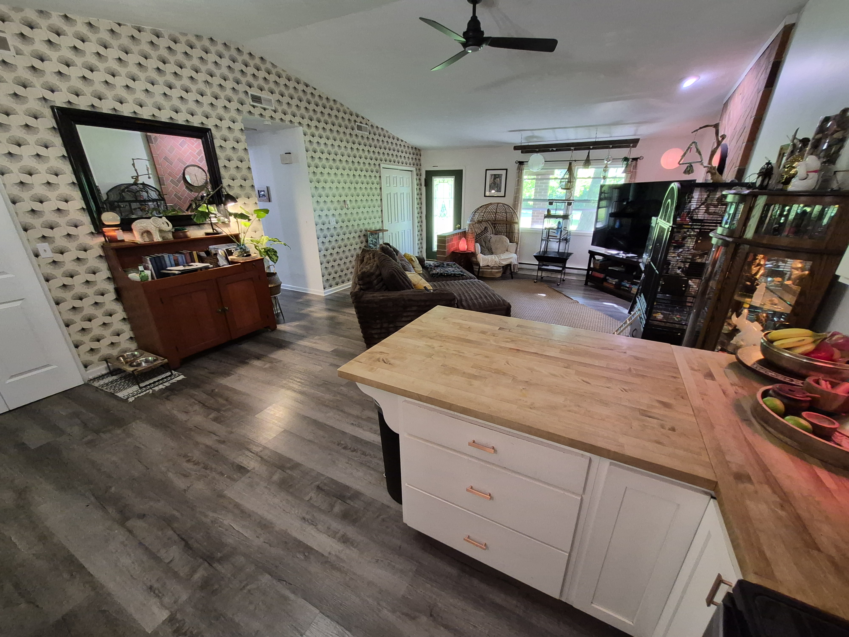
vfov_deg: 89.9
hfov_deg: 106.2
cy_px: 318
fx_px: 319
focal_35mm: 13
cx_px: 424
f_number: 2.2
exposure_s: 1/60
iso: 800
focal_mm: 1.74
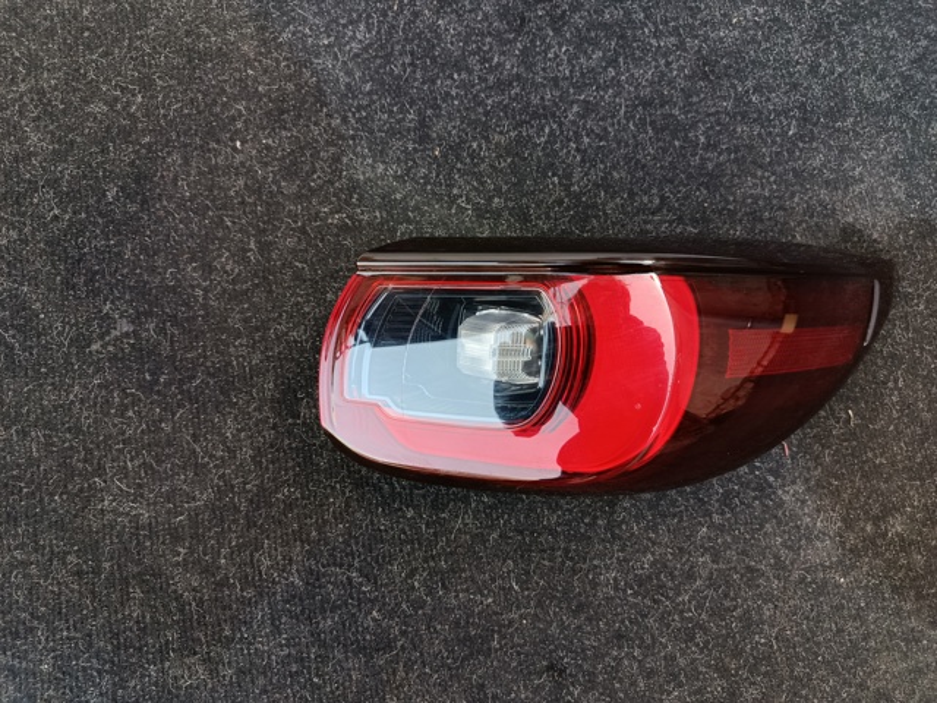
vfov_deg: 56.8
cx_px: 468
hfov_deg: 71.6
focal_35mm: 24
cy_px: 352
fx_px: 650
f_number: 1.7
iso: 148
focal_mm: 5.24
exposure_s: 1/100
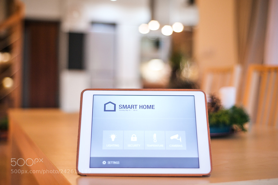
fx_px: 386
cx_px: 139
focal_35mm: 50
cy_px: 92
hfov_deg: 39.6
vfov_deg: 27.0
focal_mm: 50
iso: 500
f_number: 2.2
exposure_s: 1/160
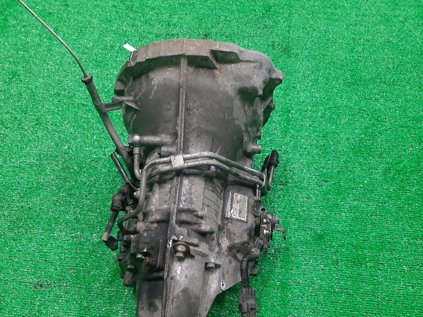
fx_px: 428
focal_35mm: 35
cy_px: 211
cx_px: 210
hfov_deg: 52.6
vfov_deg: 40.2
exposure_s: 1/50
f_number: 1.7
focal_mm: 3.93
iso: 104
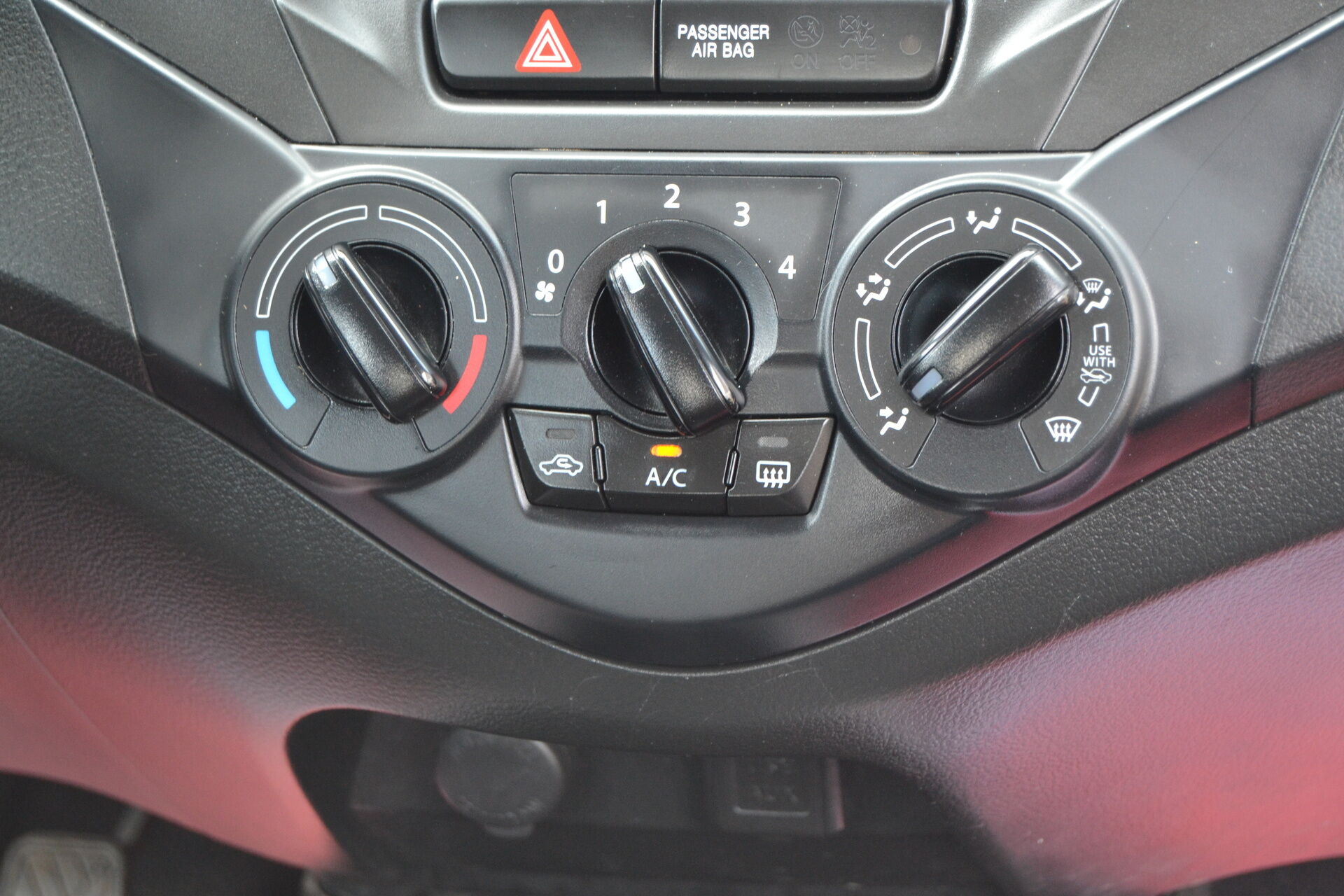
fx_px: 2688
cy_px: 448
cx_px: 672
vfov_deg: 18.9
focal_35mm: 72
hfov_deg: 28.1
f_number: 5.3
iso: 1100
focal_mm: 48
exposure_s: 1/60
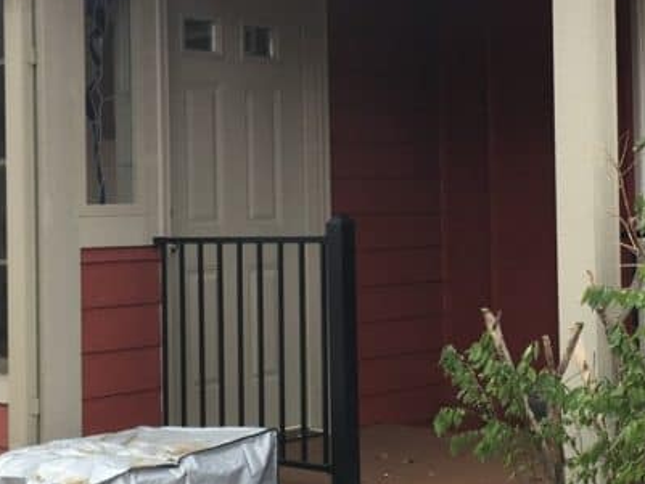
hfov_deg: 26.2
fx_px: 1379
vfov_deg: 19.9
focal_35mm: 74
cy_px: 180
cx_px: 426
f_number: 2.2
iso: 32
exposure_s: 1/120
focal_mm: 4.15
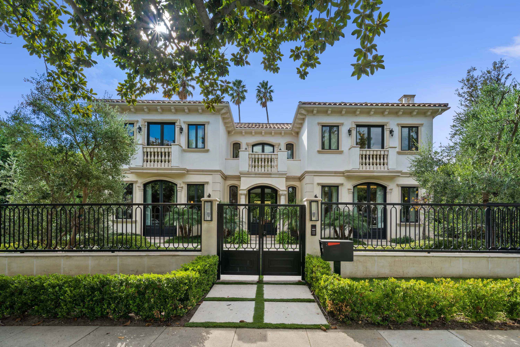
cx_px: 260
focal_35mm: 17
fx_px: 246
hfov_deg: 93.3
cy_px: 174
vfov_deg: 70.5
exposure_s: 1/50
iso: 250
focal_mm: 17
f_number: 10
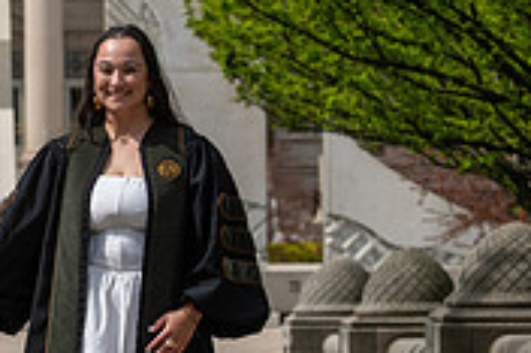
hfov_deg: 6.3
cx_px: -237
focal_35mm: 326
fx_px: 4804
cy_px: 324
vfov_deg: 4.2
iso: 125
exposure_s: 1/640
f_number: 4.5
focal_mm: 90
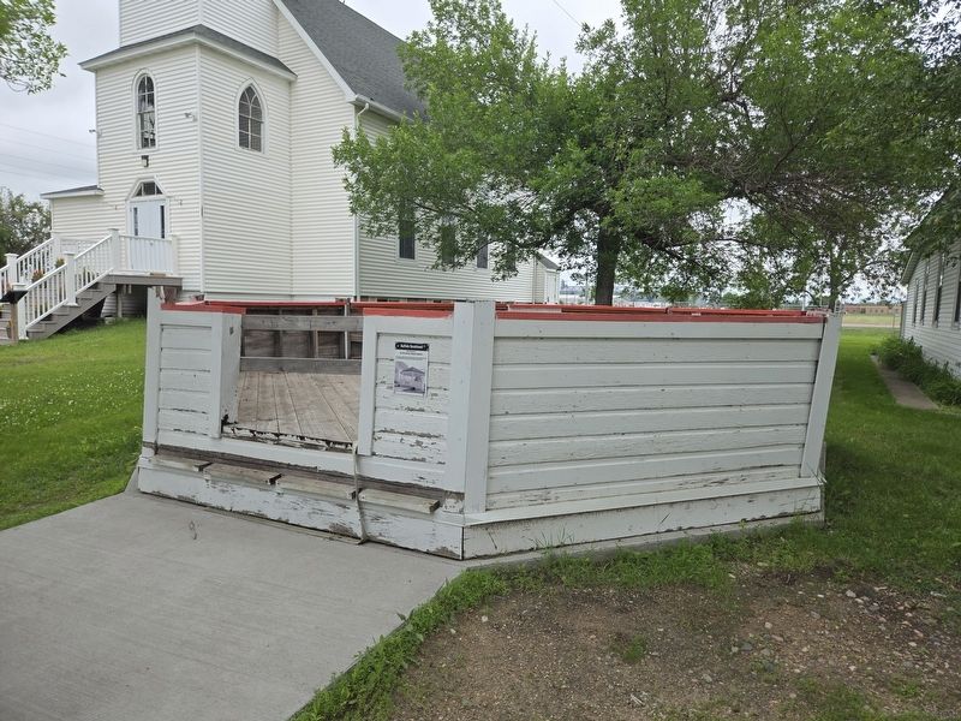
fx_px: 639
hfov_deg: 73.9
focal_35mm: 23
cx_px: 480
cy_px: 360
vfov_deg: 58.9
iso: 25
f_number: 1.8
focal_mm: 5.4
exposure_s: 1/876
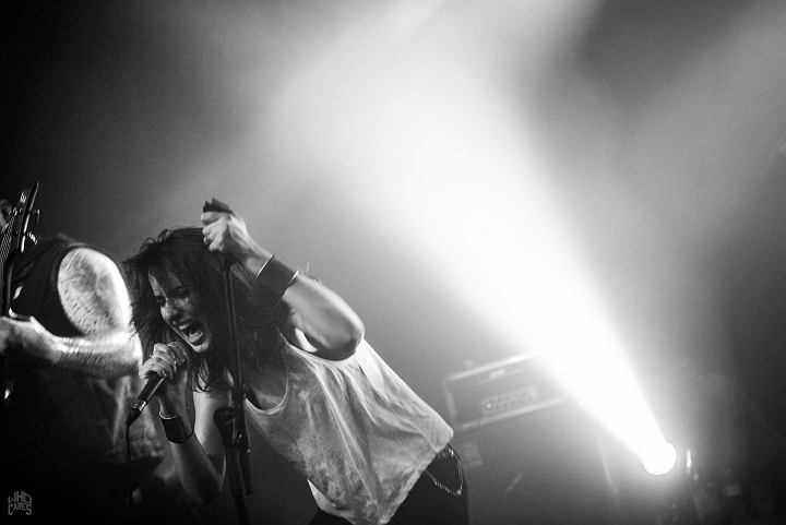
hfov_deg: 28.8
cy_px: 262
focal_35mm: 70
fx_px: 1529
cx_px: 393
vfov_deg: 19.5
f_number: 2.8
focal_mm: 70
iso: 800
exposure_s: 1/100
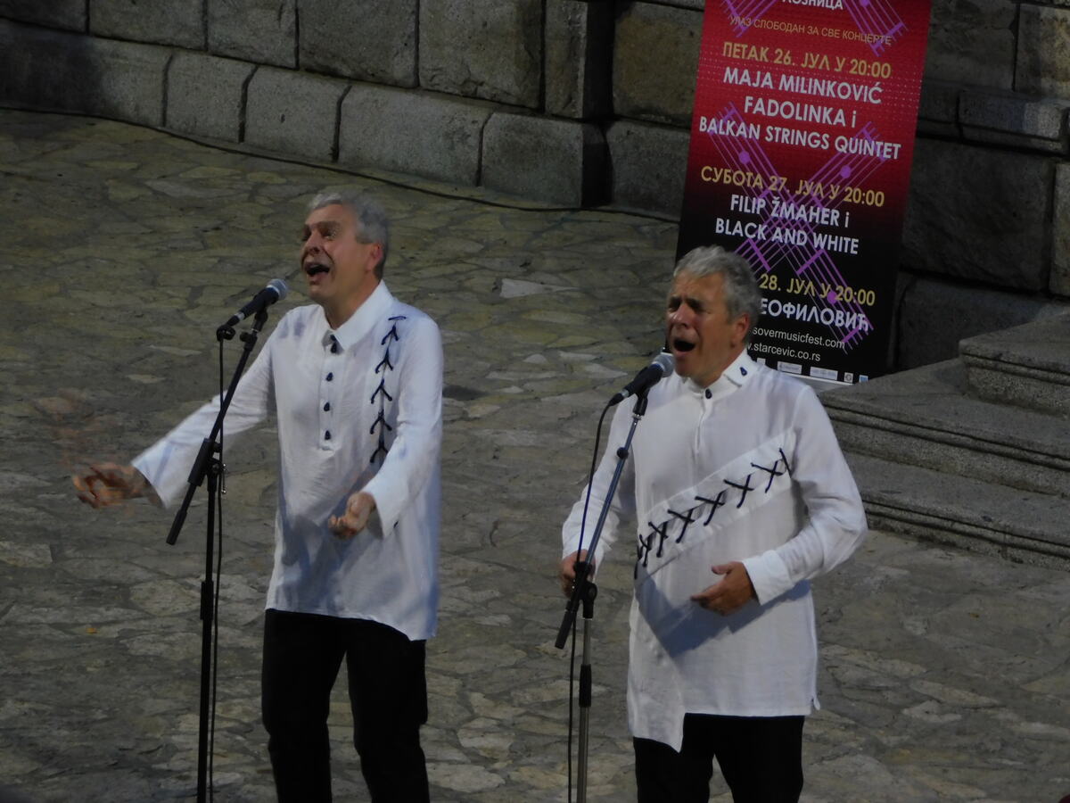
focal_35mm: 184
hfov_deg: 10.7
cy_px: 402
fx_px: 5688
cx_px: 535
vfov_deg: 8.1
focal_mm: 32.7
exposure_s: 1/30
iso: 560
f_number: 5.4
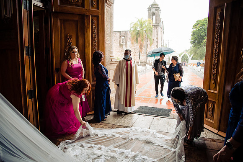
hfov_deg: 73.7
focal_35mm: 24
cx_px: 122
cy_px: 81
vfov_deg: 53.2
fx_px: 162
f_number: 5.6
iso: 2000
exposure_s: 1/250
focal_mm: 24
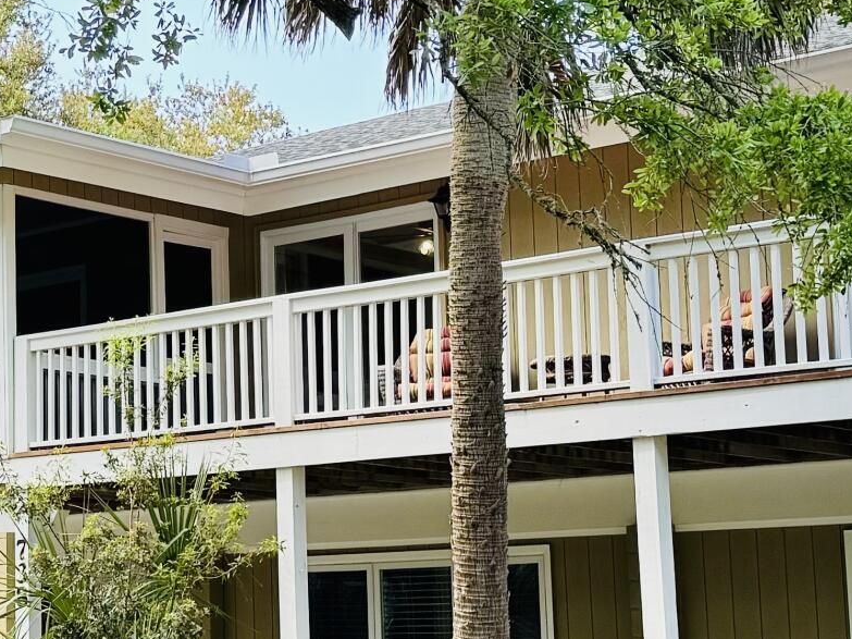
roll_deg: +0.0
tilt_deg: +8.3
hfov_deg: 20.6
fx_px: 2264
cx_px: -10
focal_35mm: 92
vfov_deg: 16.1
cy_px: 337
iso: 80
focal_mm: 6.76
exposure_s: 1/417
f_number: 1.78
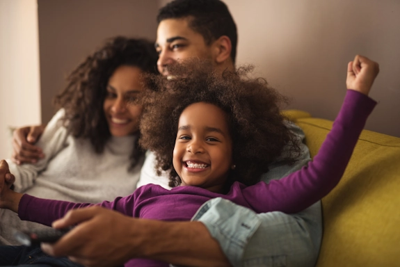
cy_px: 134
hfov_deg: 39.6
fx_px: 556
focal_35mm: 50
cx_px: 200
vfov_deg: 27.0
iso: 400
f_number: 1.6
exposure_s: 1/800
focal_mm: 50
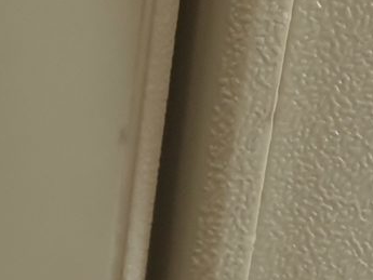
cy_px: 498
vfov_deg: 7.5
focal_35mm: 193
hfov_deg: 8.0
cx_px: -929
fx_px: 2080
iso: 100
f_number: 1.5
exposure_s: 1/50
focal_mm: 4.3
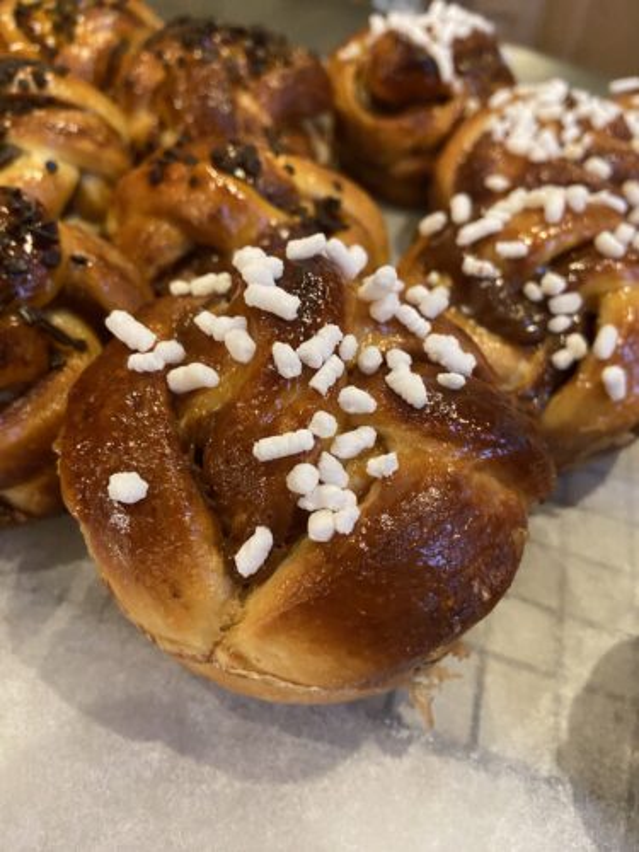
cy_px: 426
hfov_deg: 54.9
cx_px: 320
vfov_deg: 69.4
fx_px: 615
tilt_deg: -43.9
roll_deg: -7.2
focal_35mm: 25
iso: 640
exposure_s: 1/33
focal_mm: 4.25
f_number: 1.8
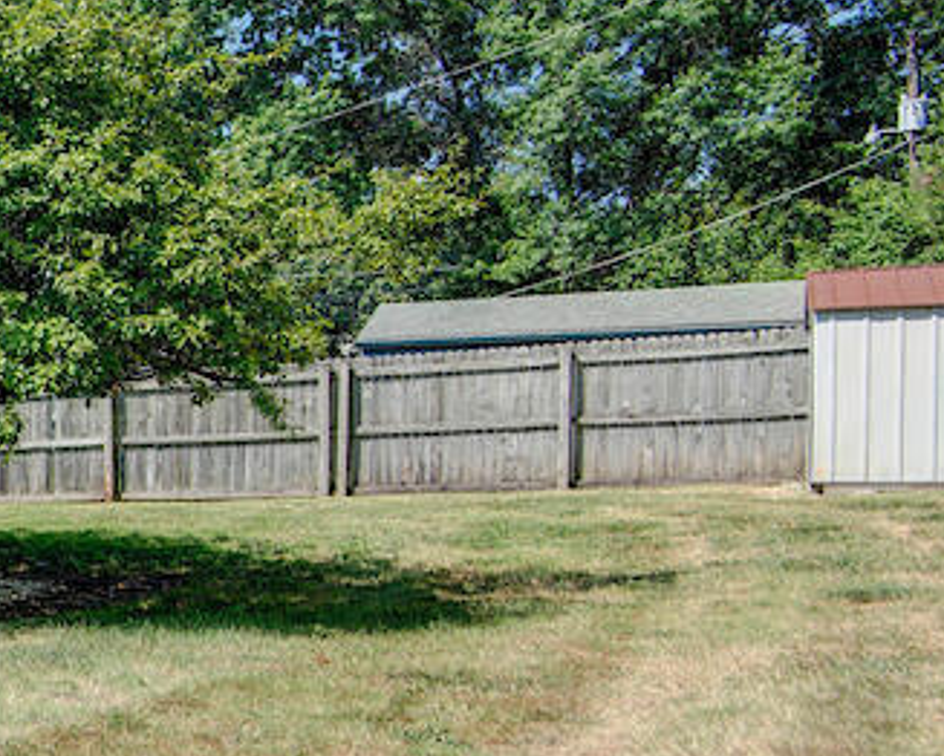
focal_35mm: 62
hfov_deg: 21.7
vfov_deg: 24.4
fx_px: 1733
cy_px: 538
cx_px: -684
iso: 100
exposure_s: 1/180
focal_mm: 18
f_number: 6.7
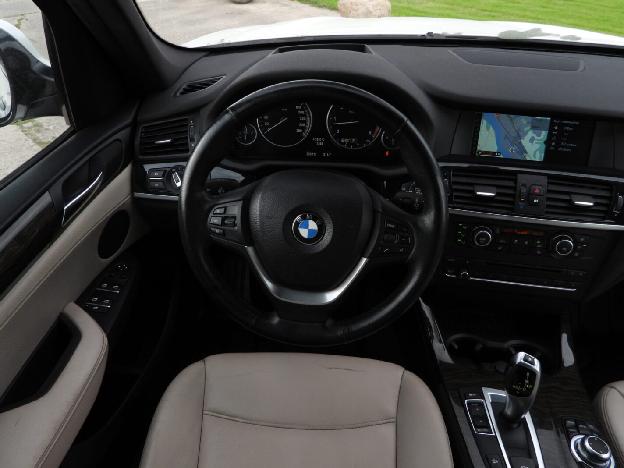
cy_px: 234
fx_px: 433
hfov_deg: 71.6
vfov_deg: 56.8
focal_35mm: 24
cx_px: 312
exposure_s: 1/50
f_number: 2.8
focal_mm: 4.3
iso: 100
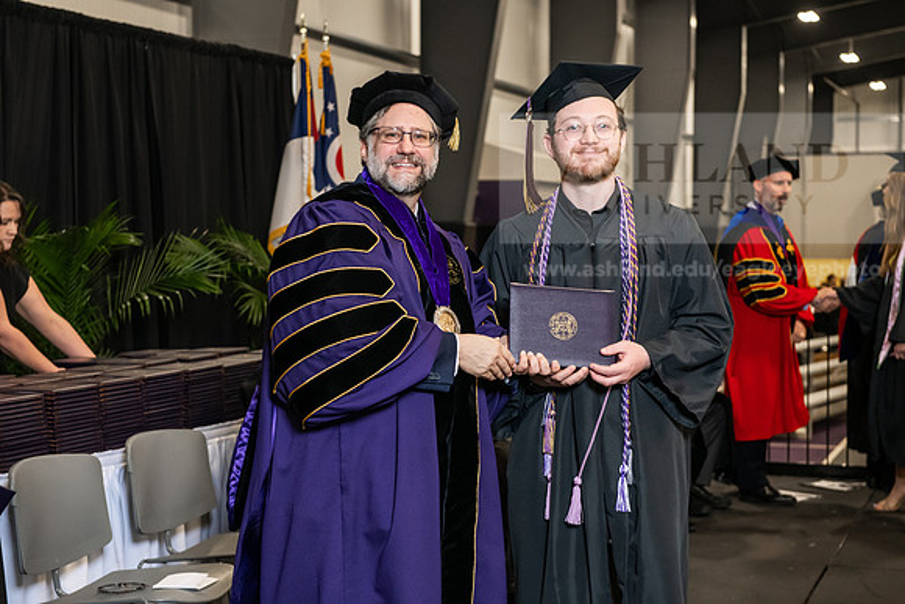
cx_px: 452
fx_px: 1659
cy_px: 302
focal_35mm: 66
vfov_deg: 20.6
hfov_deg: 30.5
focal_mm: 66
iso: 2500
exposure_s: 1/200
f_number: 5
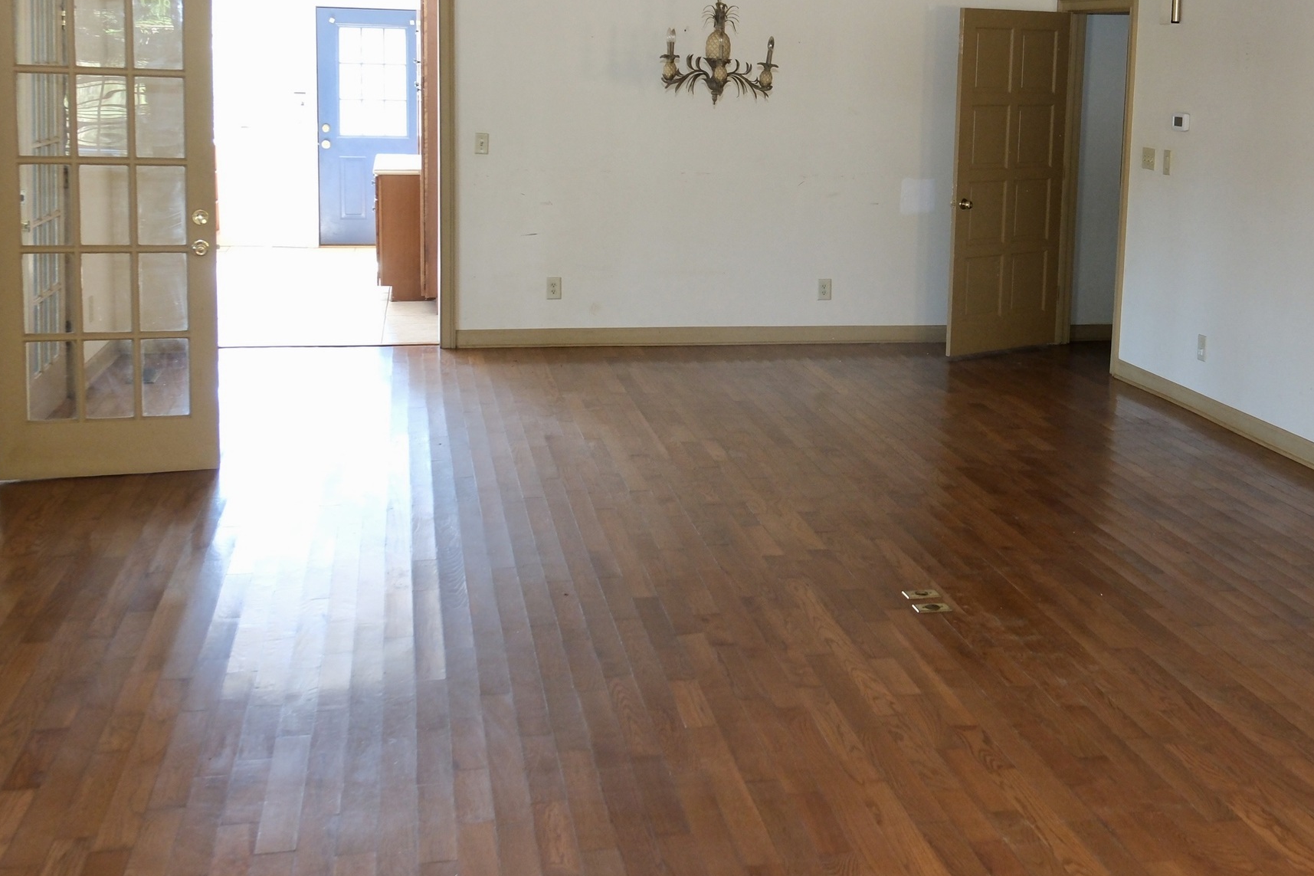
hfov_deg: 45.1
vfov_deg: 30.9
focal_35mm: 43
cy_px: 290
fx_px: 1569
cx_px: 815
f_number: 4
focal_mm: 16
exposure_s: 1/60
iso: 1250
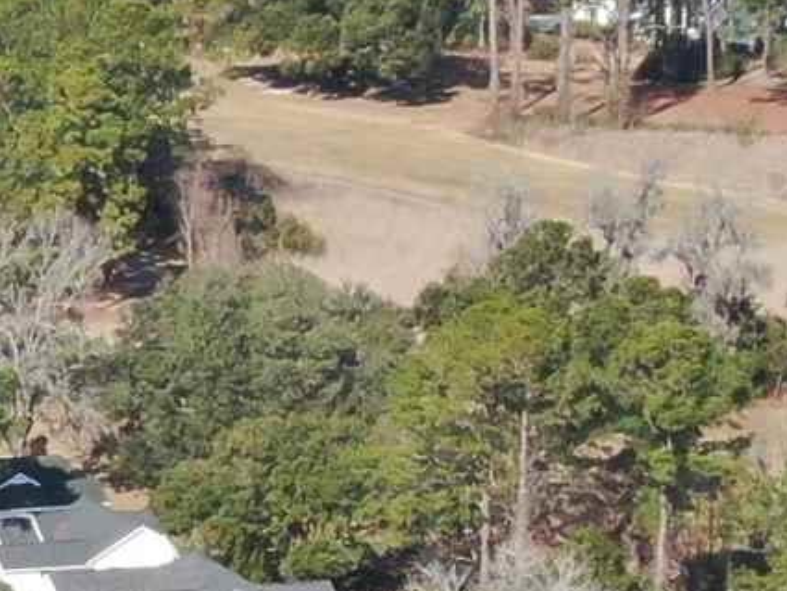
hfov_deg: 5.6
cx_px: -626
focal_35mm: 347
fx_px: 7891
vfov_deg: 4.3
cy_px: 456
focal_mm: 8.6
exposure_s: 1/500
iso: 100
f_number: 3.8
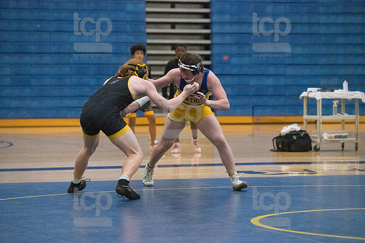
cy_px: 122
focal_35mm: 180
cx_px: 182
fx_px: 1825
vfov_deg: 7.6
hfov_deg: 11.4
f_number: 4.5
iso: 8000
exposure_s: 1/1250
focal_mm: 180
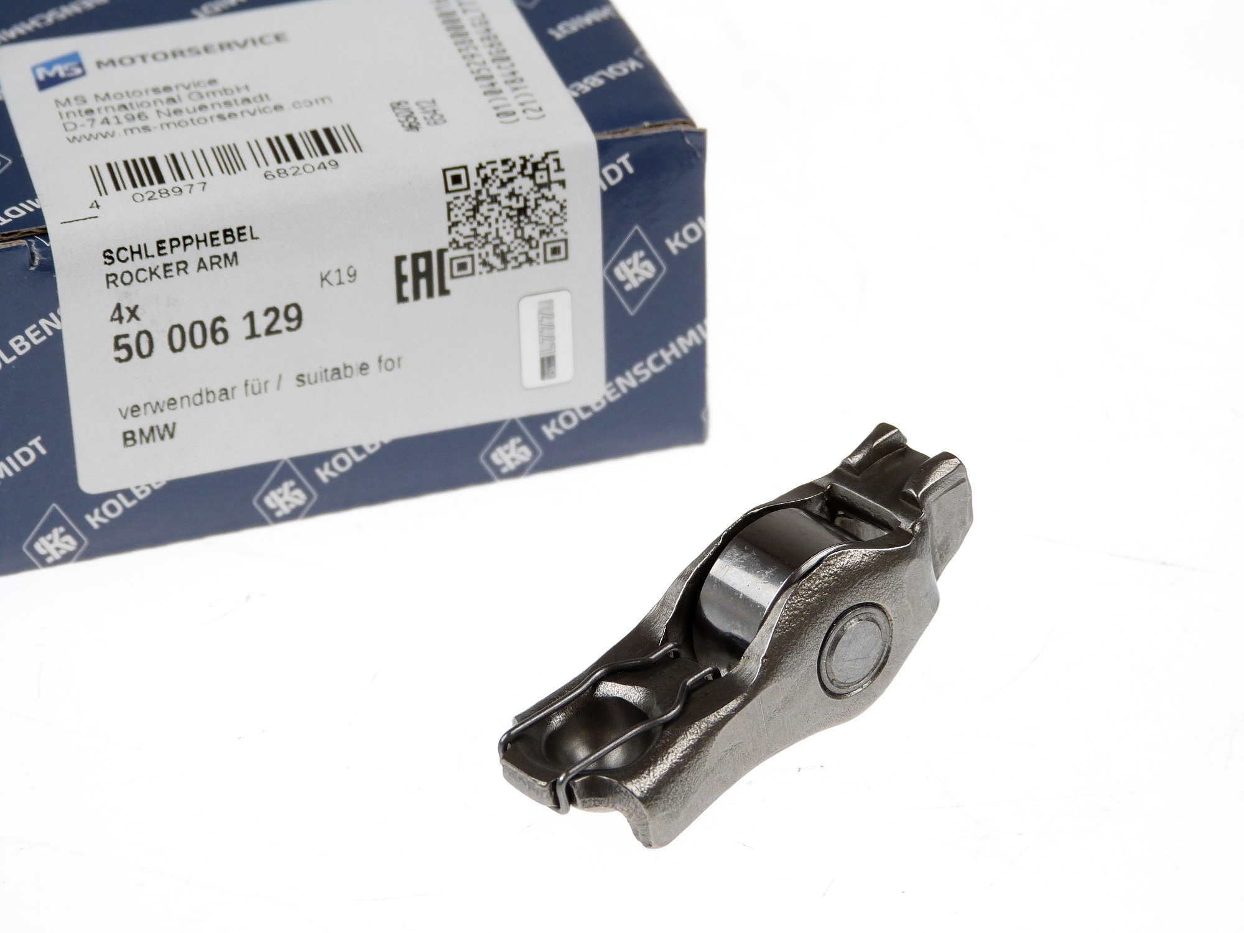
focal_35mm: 105
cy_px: 466
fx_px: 3773
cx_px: 622
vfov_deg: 14.1
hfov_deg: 18.7
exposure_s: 1/100
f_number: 3.5
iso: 100
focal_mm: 19
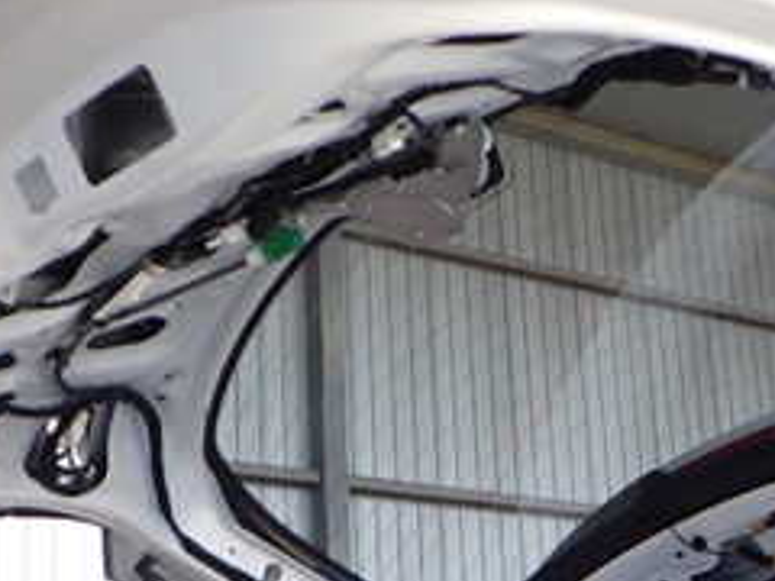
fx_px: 1679
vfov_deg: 19.6
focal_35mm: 75
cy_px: 352
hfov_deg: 25.7
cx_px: 565
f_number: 2.3
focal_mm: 5.4
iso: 125
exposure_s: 1/125
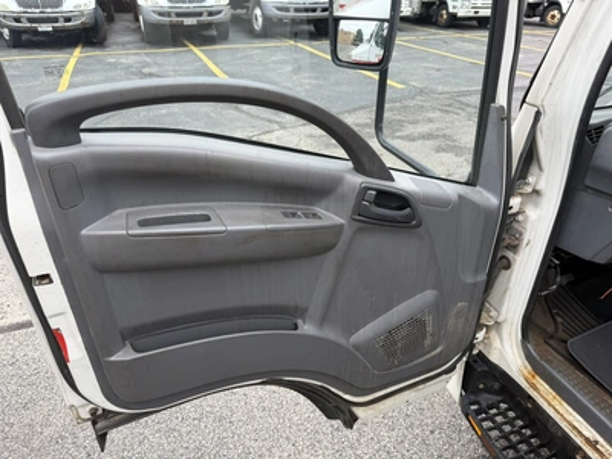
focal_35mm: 24
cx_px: 306
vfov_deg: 56.8
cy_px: 230
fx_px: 424
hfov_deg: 71.6
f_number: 1.78
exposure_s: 1/598
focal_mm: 6.76
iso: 80
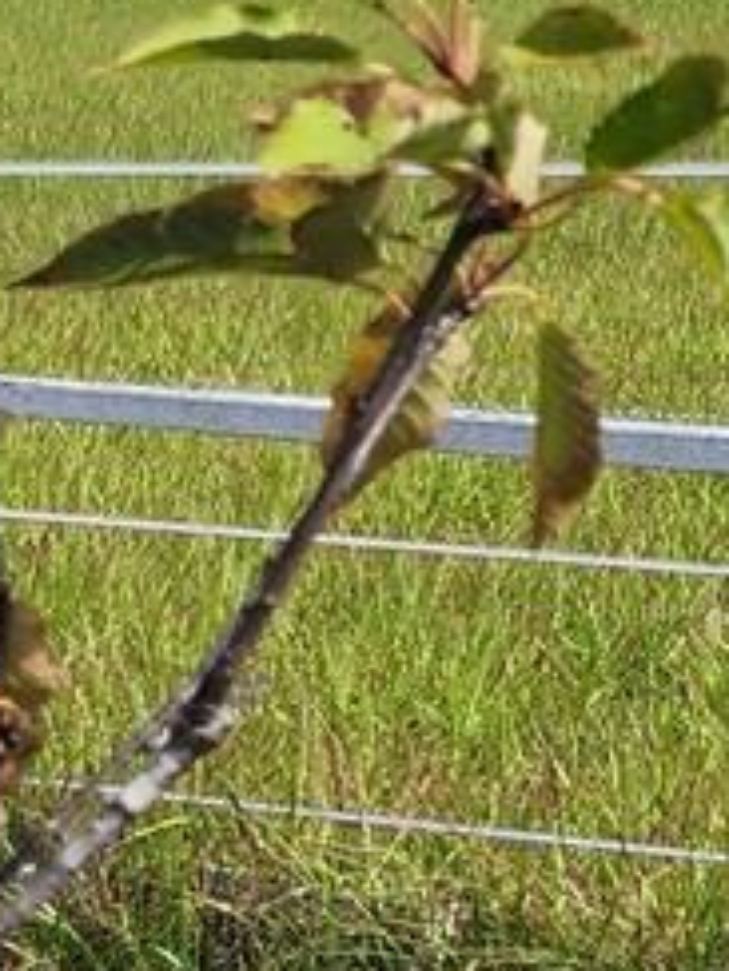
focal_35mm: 151
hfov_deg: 7.9
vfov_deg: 12.3
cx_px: -1717
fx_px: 4240
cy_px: 1532
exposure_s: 1/1117
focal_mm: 6.4
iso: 12
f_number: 1.8
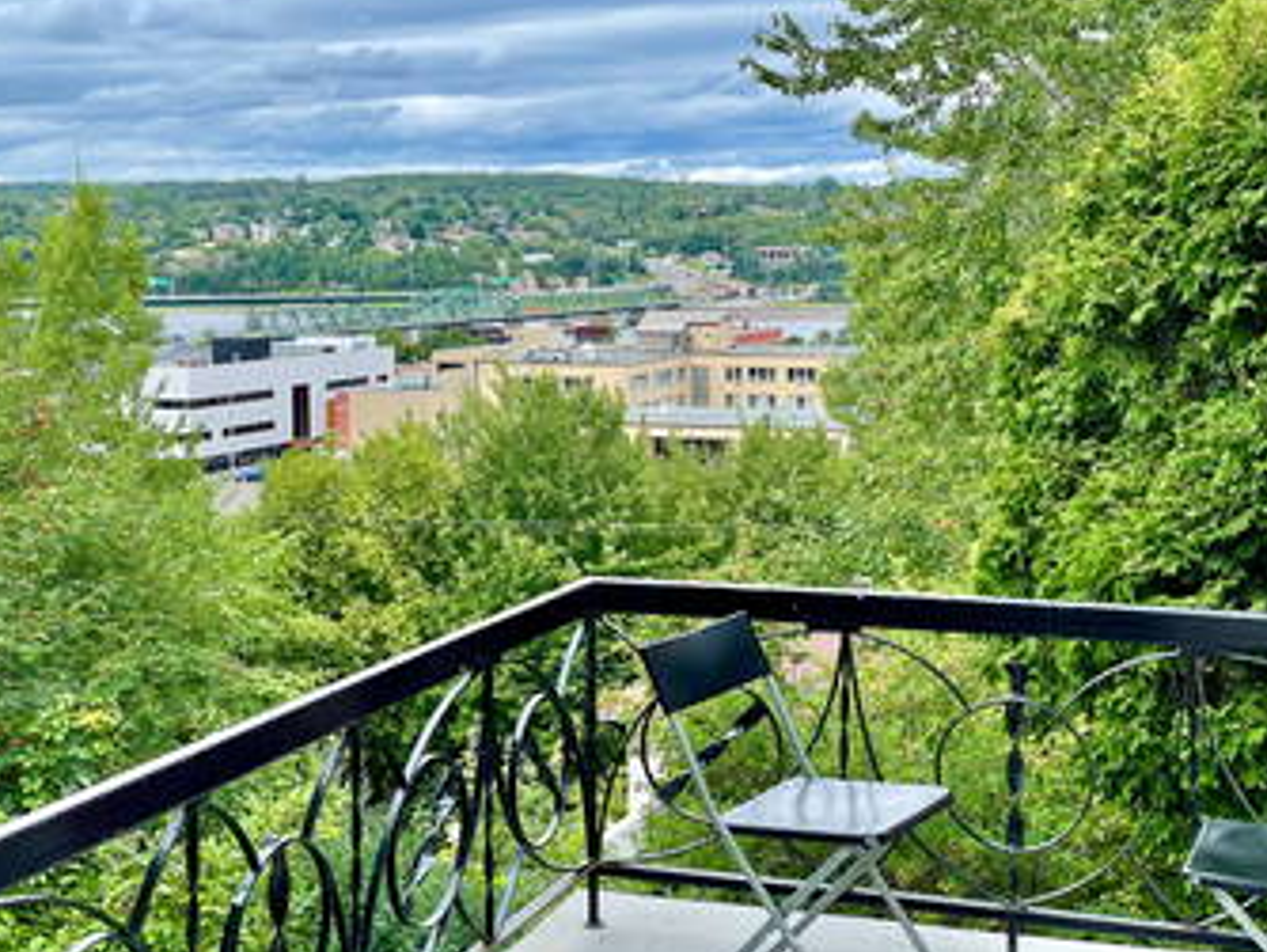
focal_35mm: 56
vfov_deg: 26.1
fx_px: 2051
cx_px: 599
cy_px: 455
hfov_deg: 34.3
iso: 25
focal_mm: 6
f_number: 2
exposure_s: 1/361
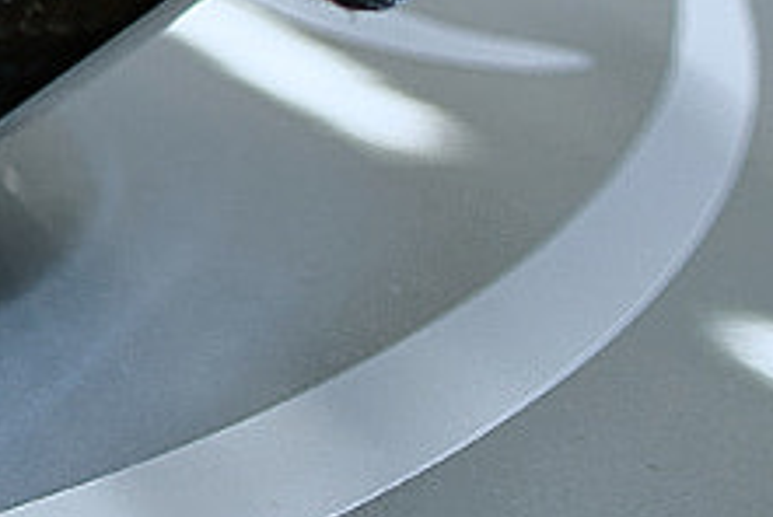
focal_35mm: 253
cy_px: -1048
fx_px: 5440
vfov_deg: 5.2
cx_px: -1682
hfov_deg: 7.1
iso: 200
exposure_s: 1/40
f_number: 2.8
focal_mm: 35
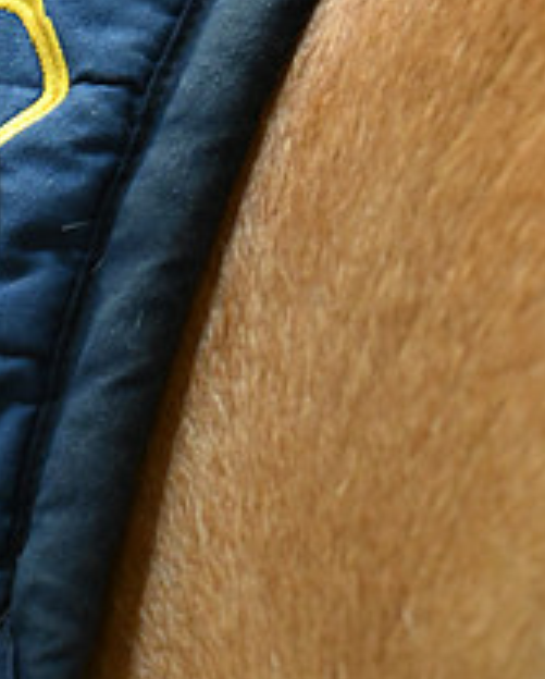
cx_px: -375
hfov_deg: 4.4
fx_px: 7102
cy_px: 145
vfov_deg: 5.5
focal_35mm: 353
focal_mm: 135
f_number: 5
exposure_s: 1/320
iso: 10000
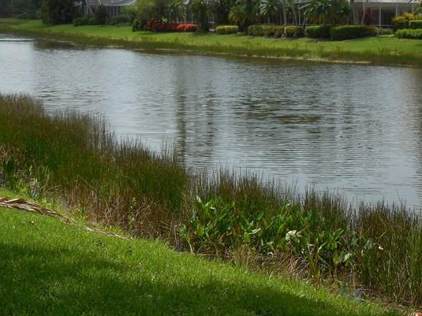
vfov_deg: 16.7
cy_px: 99
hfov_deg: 22.3
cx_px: 224
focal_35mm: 88
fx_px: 1073
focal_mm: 8.2
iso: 125
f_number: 3.8
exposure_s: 1/1250
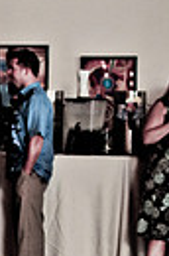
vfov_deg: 11.2
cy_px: 256
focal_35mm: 182
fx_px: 1286
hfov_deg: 7.3
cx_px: -119
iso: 1100
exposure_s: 1/30
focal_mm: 35
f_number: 2.8
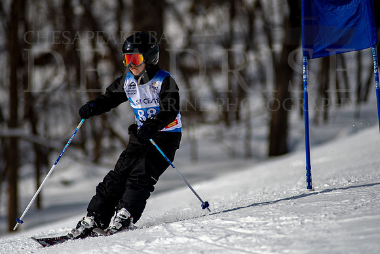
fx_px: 4751
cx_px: 190
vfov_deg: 3.1
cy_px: 127
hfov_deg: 4.6
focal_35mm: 450
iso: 100
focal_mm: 300
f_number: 2.8
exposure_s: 1/8000
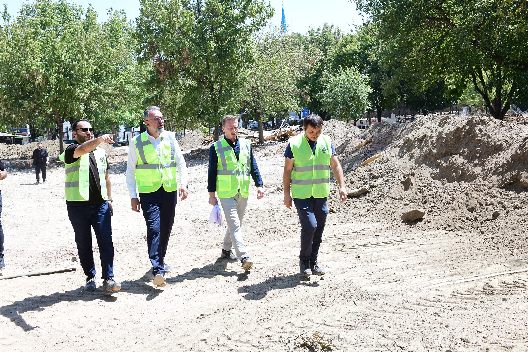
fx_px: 513
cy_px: 176
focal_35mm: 35
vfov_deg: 37.9
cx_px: 264
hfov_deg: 54.4
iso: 1000
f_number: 9
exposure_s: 1/640
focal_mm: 35
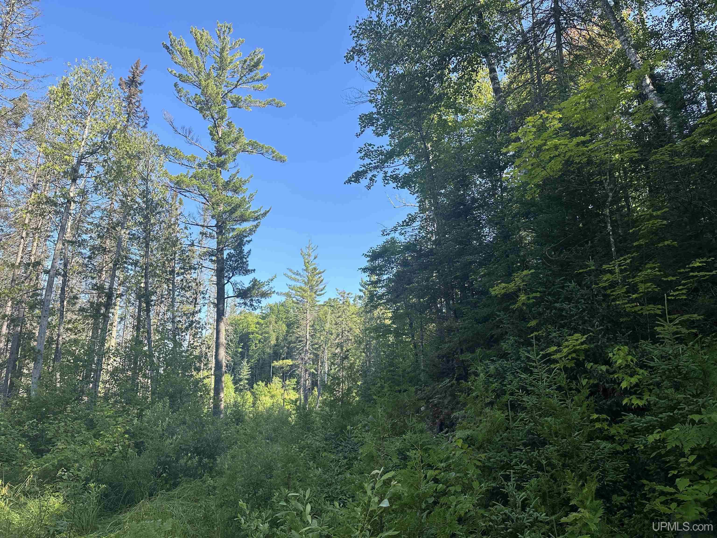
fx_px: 497
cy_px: 269
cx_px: 358
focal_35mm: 24
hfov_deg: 71.6
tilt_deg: +13.7
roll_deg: -0.6
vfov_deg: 56.8
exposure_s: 1/1227
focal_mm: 6.86
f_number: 1.78
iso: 80
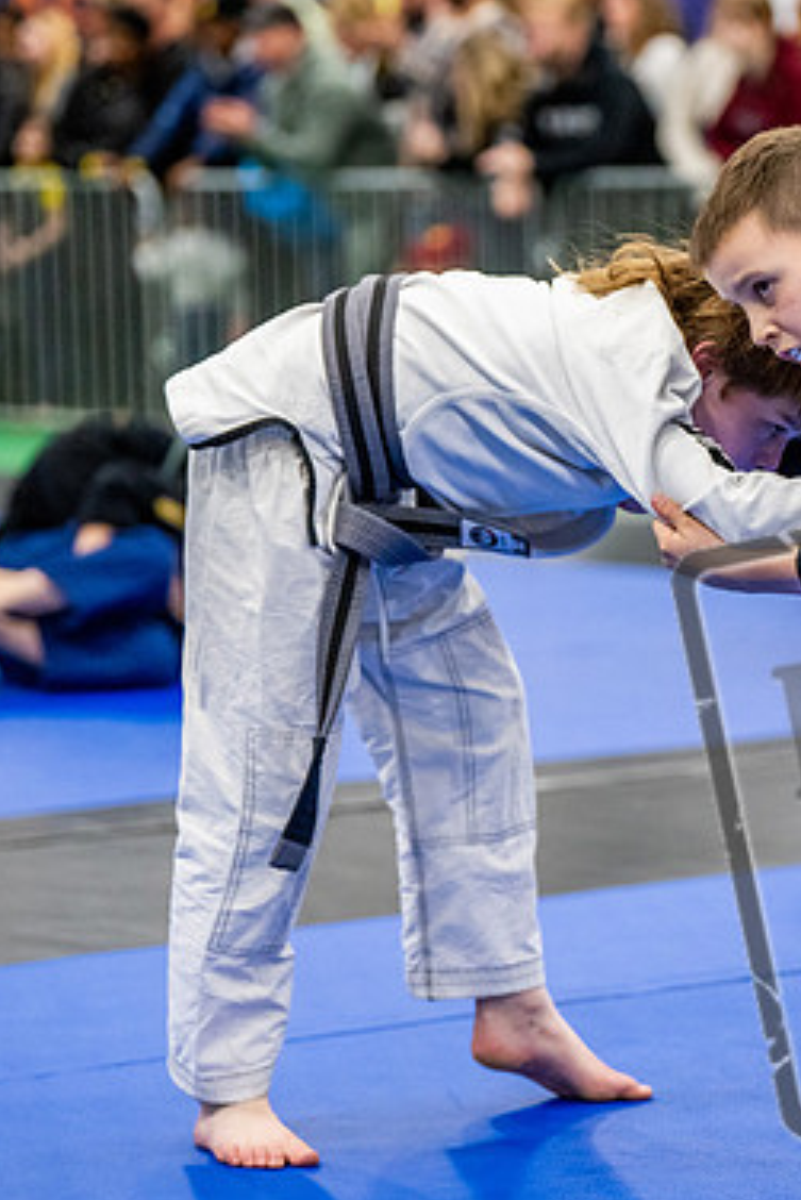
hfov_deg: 8.6
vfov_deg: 12.9
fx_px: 5301
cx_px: 680
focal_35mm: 159
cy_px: 605
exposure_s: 1/500
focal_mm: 103
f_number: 2.8
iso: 5000
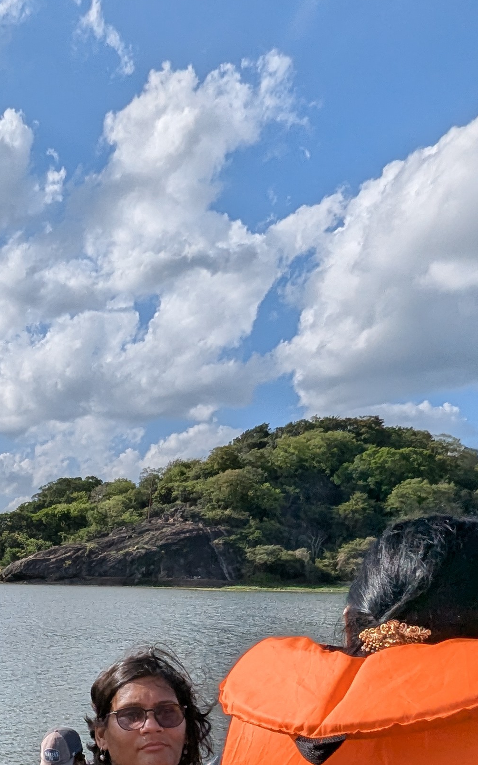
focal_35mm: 35
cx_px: -154
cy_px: 720
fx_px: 730
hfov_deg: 29.0
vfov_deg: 48.2
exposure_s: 1/3788
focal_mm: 1.95
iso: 44
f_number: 2.2
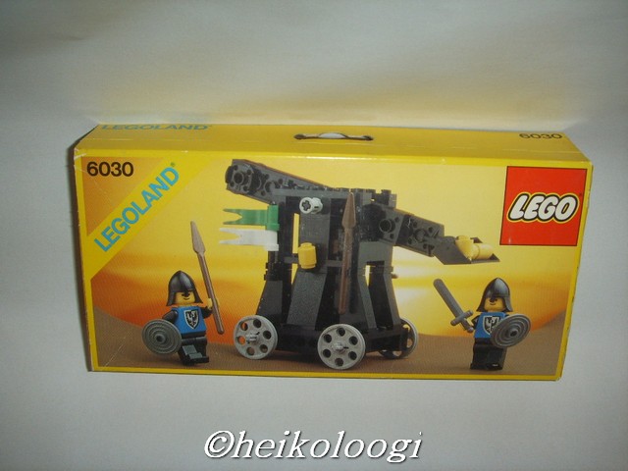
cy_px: 236
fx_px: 708
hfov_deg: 47.9
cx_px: 314
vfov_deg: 36.8
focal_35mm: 39
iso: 100
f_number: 3.5
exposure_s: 1/45
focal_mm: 6.6
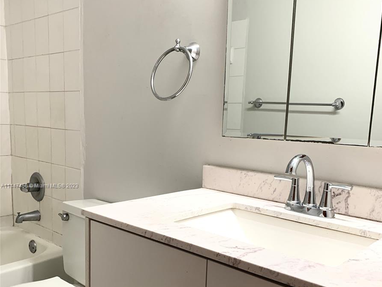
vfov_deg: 40.3
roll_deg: -2.2
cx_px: 193
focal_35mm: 35
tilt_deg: -10.4
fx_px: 386
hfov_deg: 52.6
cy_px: 186
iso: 100
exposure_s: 1/60
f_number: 1.8
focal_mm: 4.25
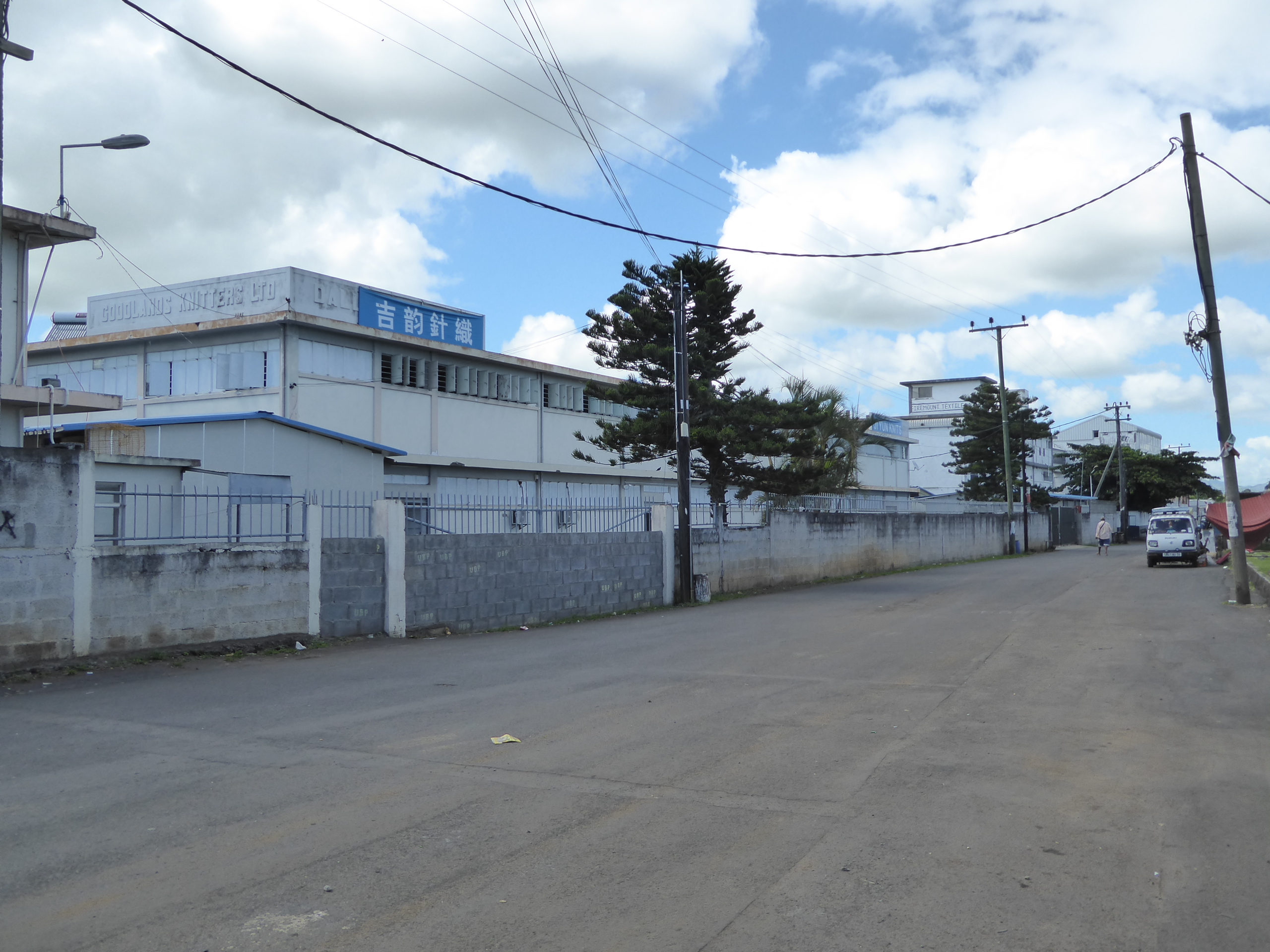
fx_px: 1174
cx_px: 635
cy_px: 476
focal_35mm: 32
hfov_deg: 56.8
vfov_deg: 44.2
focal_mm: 5.4
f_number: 3.5
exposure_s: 1/800
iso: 160
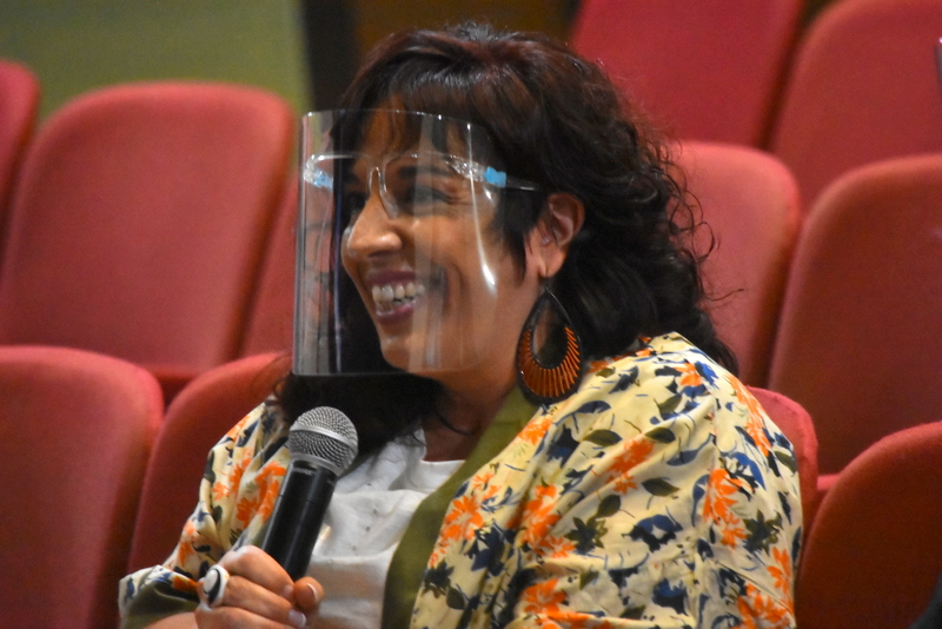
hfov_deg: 4.9
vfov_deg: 3.3
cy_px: 314
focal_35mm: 420
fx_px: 10993
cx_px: 471
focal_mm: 280
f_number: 5.6
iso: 8000
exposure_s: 1/100
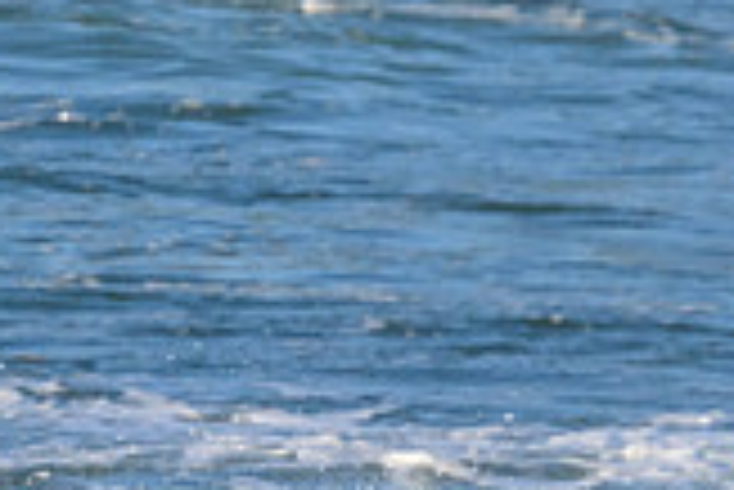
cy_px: 811
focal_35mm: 1888
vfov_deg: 0.7
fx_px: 38528
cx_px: 811
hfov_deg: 1.1
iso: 2500
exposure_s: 1/2000
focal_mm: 530
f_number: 11
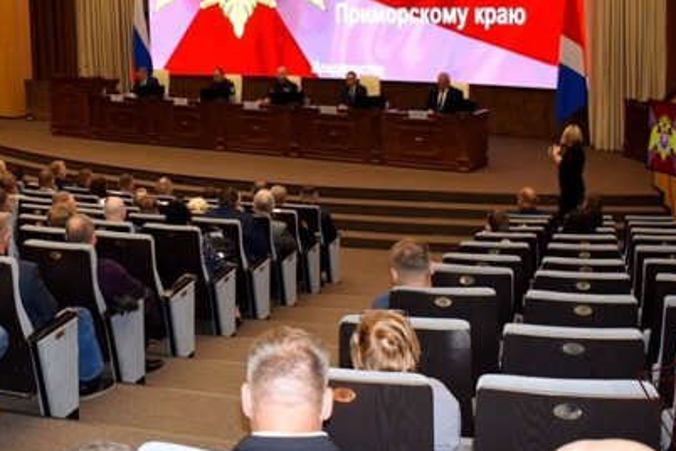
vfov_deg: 23.9
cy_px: 109
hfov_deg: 34.8
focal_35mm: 56
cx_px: 158
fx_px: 1051
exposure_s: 1/100
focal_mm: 20
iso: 800
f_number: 5
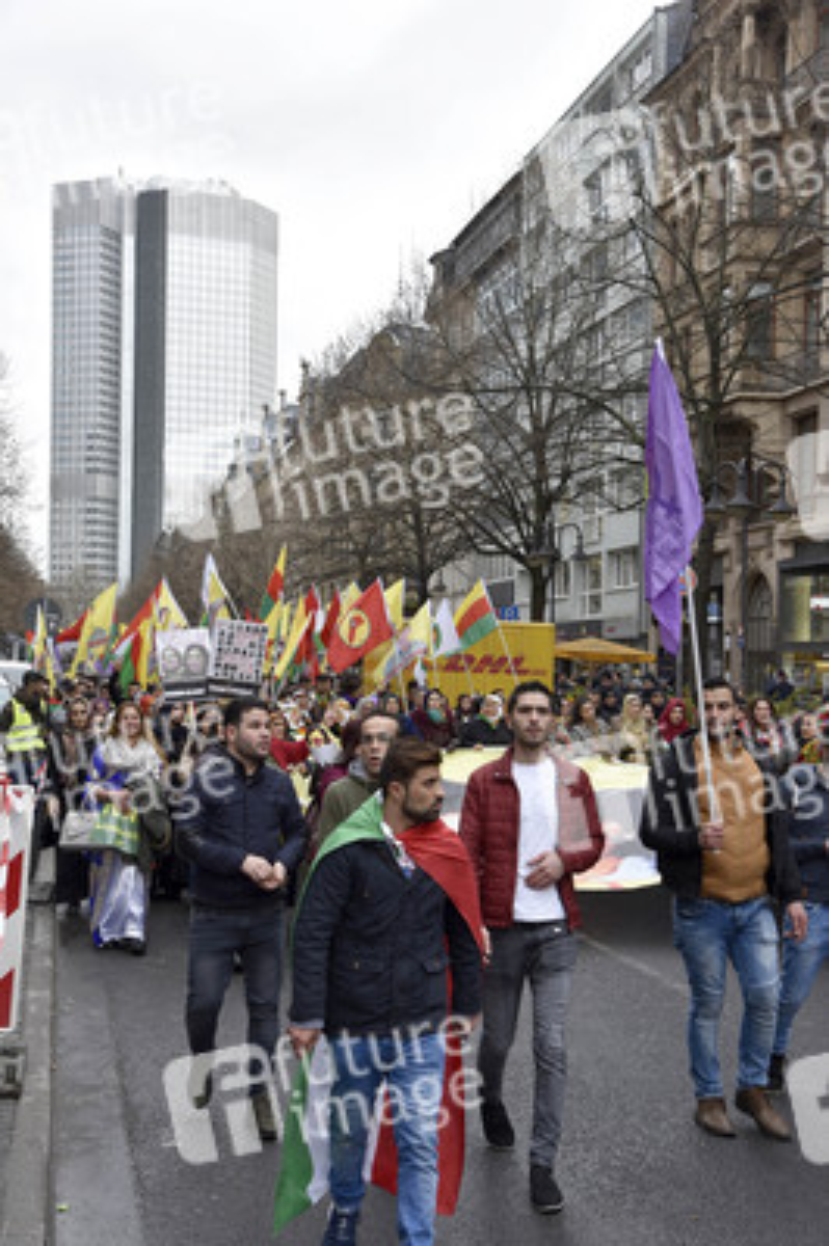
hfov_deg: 28.0
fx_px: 1661
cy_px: 623
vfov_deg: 41.1
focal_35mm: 48
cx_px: 414
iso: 400
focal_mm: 48
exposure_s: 1/200
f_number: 7.1
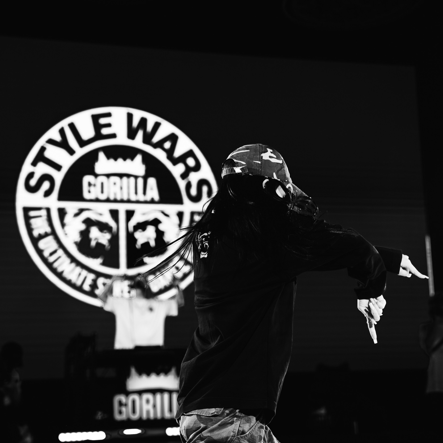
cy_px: 220
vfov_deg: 25.7
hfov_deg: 25.7
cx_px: 221
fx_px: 970
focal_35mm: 67
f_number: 2.8
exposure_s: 1/800
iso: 3200
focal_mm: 52
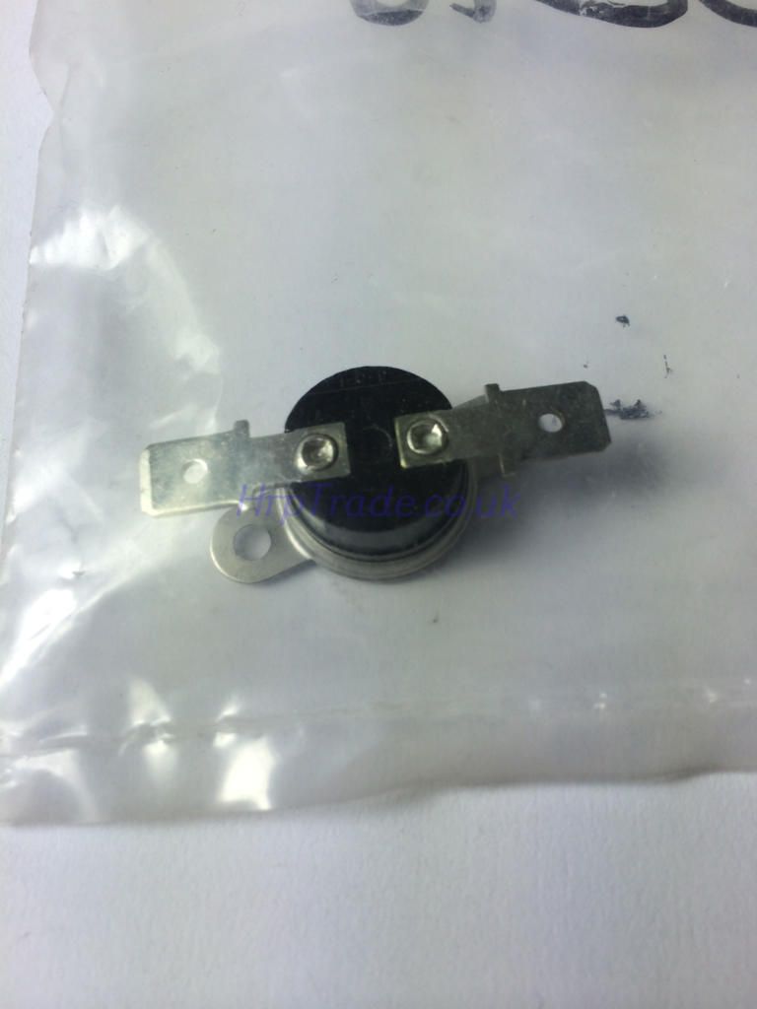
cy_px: 504
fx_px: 875
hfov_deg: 46.8
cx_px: 378
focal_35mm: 30
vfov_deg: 60.0
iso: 32
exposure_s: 1/208
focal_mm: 4.12
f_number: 2.2
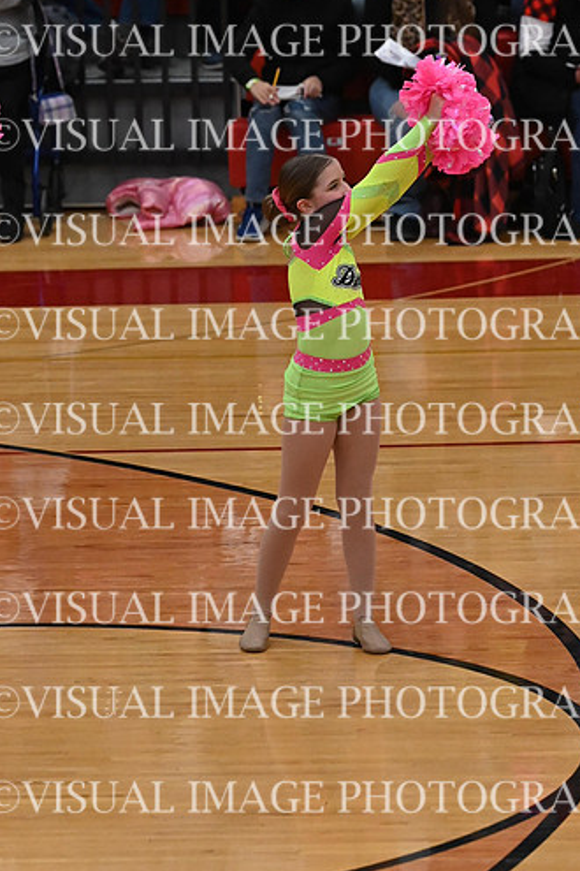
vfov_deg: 6.9
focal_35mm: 299
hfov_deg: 4.6
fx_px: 7225
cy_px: 371
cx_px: 326
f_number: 4
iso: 5000
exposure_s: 1/400
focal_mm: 170
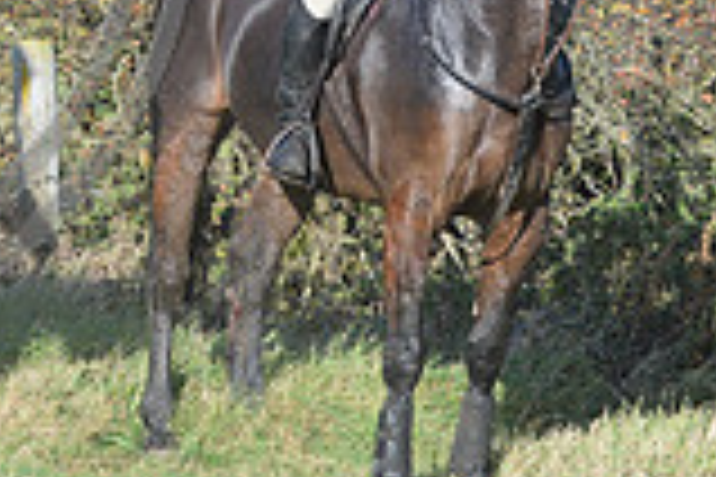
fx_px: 7100
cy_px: -171
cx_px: -315
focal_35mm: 357
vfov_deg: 3.8
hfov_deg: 5.7
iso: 1000
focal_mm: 98
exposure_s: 1/2500
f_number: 4.5
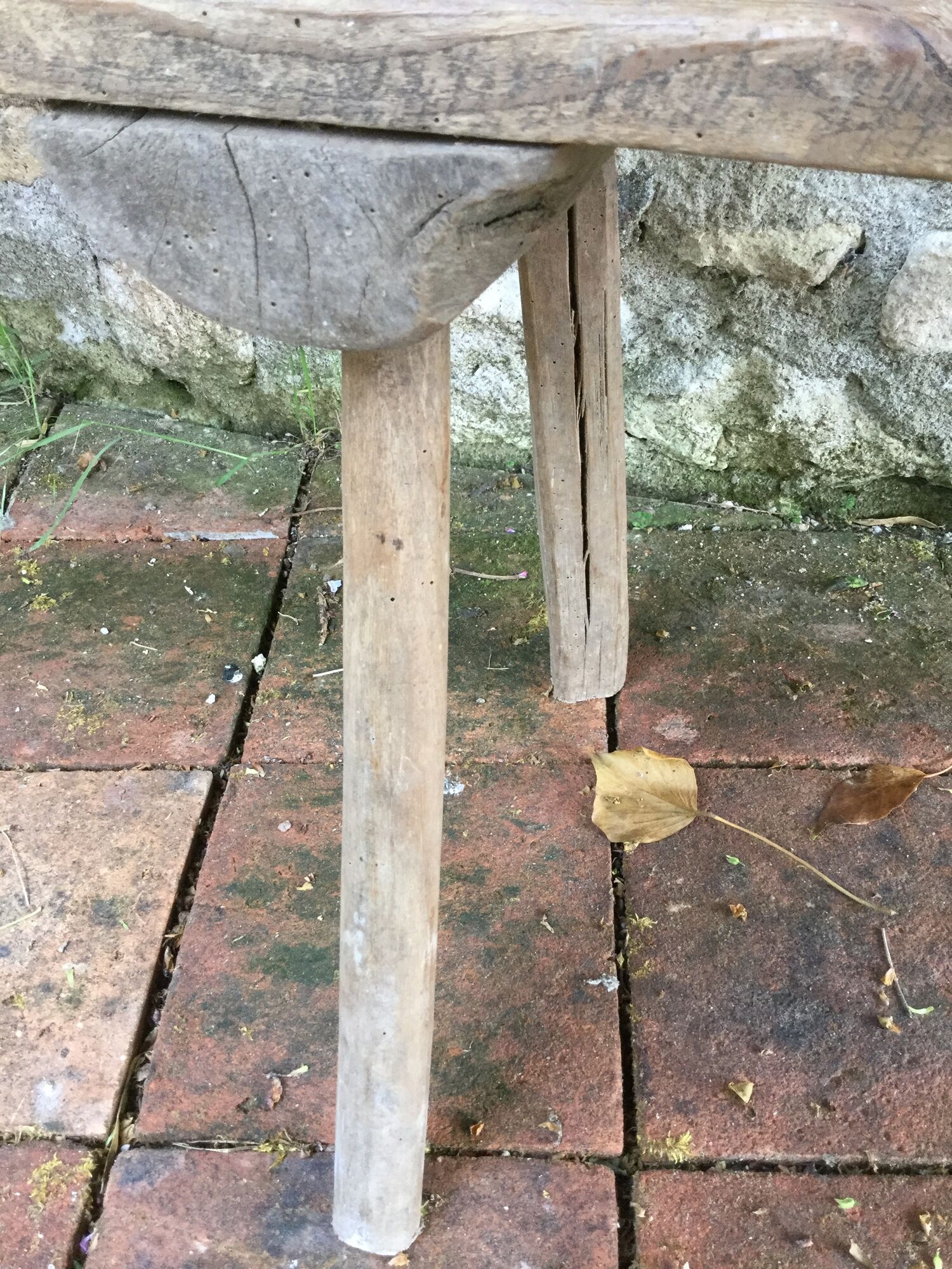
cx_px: 476
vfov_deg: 58.4
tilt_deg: -43.2
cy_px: 634
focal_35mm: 31
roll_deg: +2.6
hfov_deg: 45.4
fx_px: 1137
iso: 64
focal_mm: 3.3
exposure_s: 1/33
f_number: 2.4
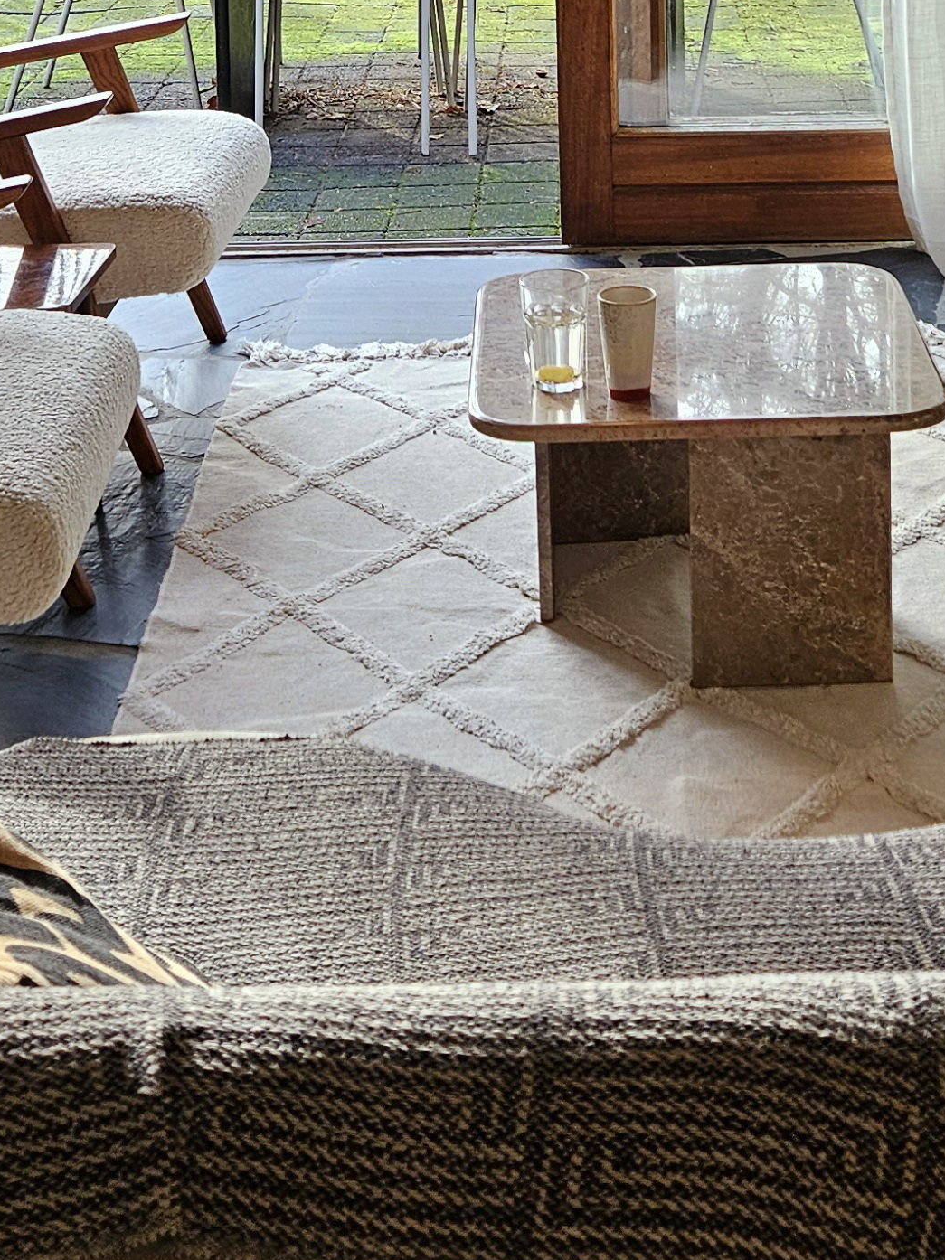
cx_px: 571
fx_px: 2403
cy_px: -176
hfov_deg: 22.2
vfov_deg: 26.7
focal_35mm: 66
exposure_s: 1/100
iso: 100
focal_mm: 5.4
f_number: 1.8
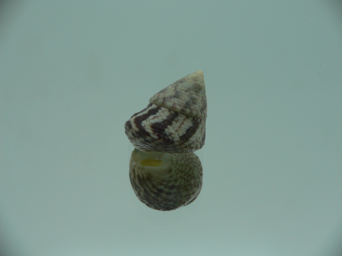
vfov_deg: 40.7
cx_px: 171
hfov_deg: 52.6
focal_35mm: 35
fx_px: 346
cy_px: 128
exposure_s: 1/60
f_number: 2.8
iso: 80
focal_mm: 4.6
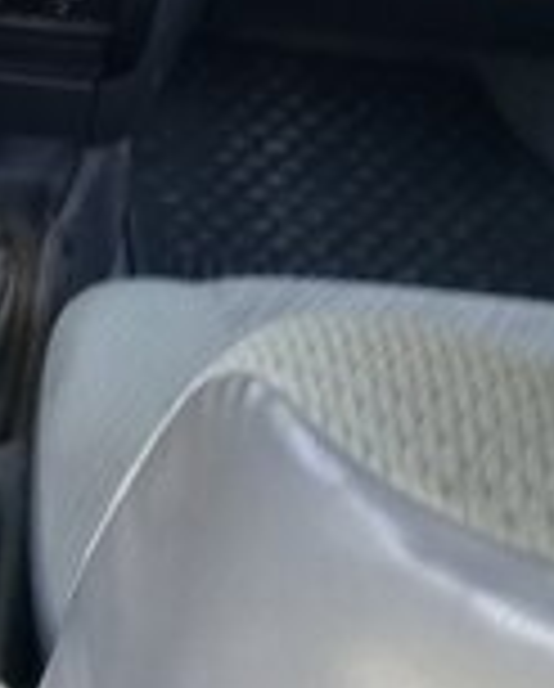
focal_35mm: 98
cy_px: -157
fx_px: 2003
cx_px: -252
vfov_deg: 18.4
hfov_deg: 14.8
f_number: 2.2
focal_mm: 3.3
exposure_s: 1/33
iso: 50
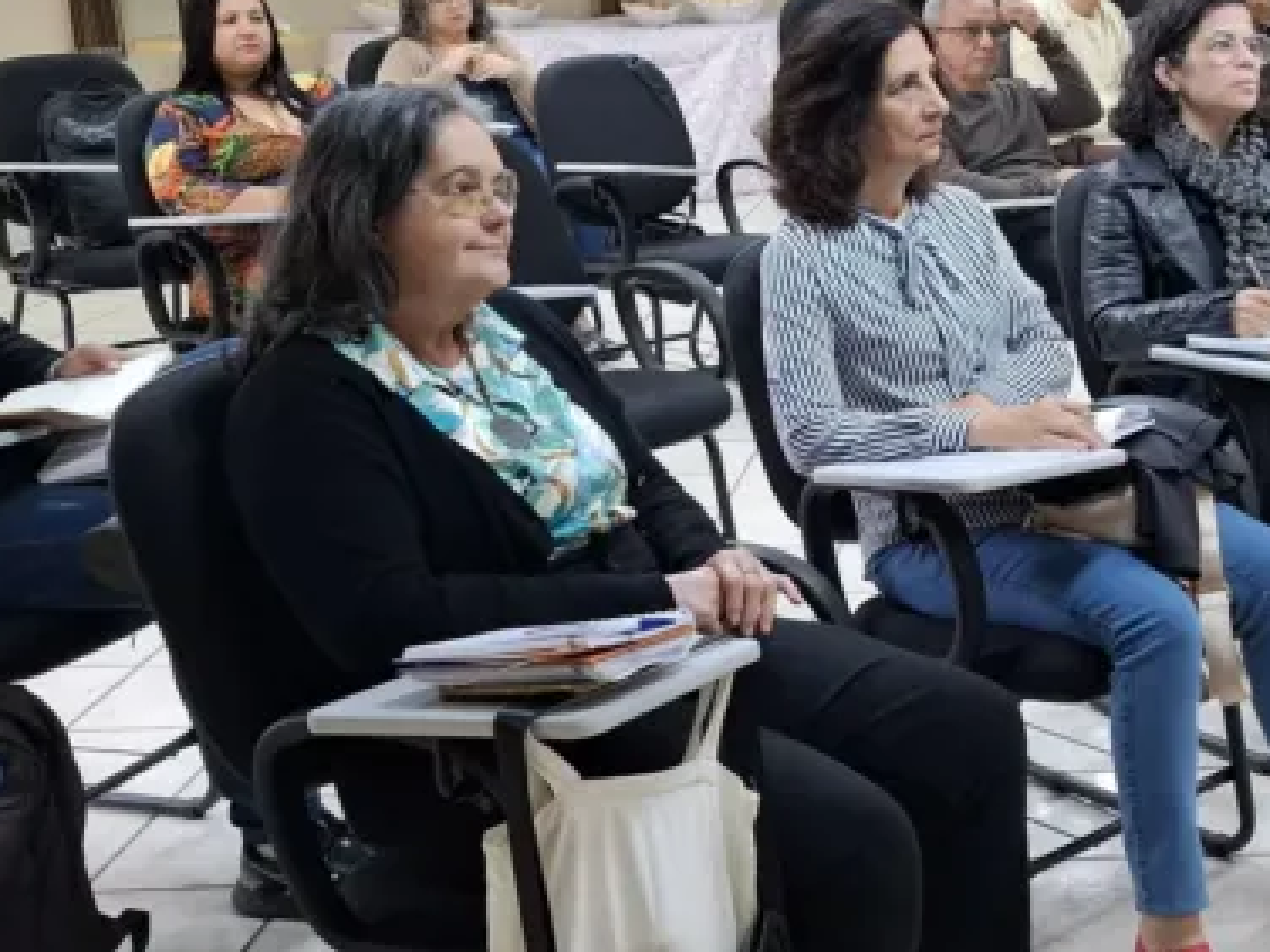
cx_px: 1135
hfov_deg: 33.2
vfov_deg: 26.5
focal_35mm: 55
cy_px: 393
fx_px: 2018
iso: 320
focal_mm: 5.54
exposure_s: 1/60
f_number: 1.8
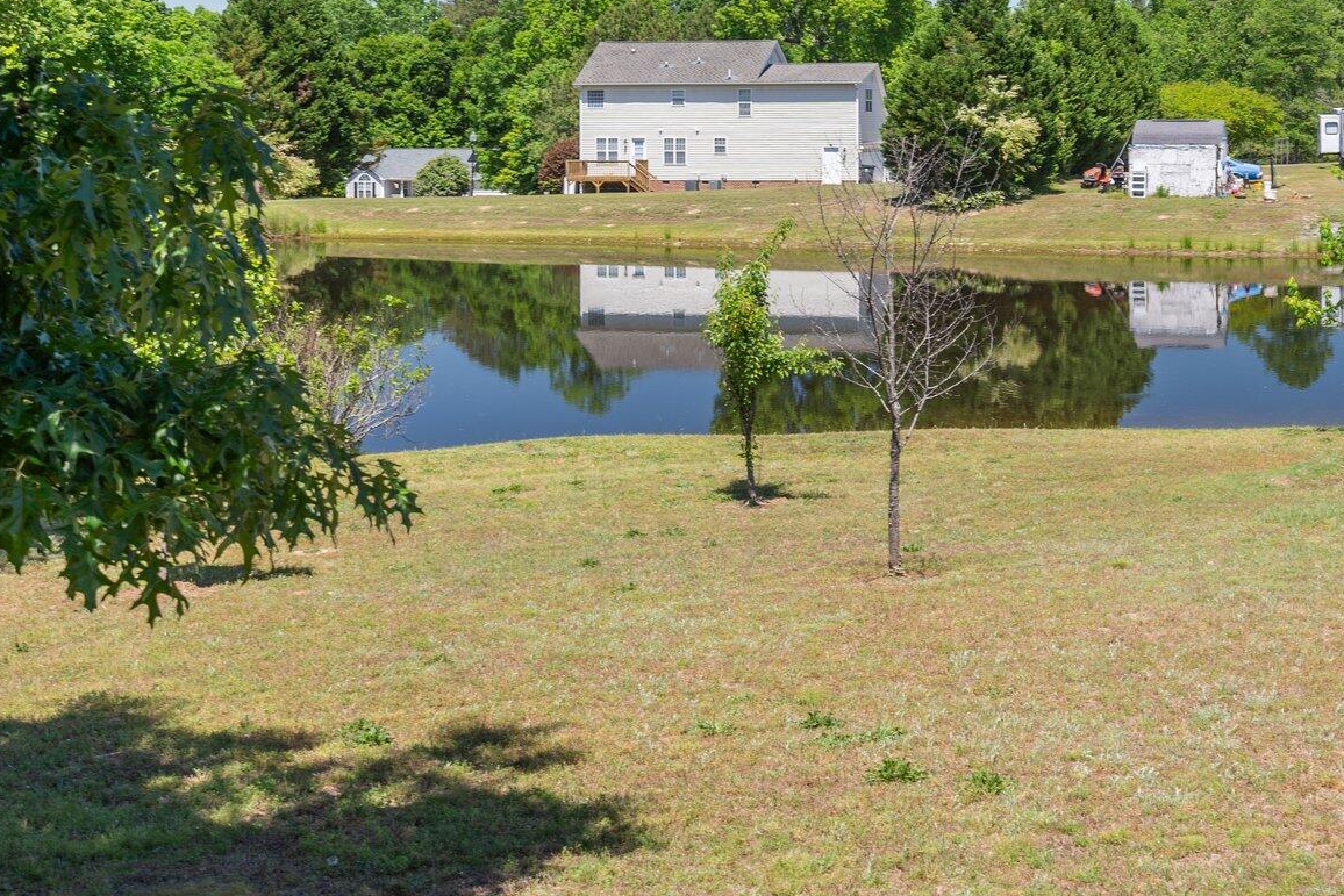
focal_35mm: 62
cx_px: 956
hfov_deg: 32.0
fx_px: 2315
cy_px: 109
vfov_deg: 21.5
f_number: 5.6
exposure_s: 1/90
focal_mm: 35
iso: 100
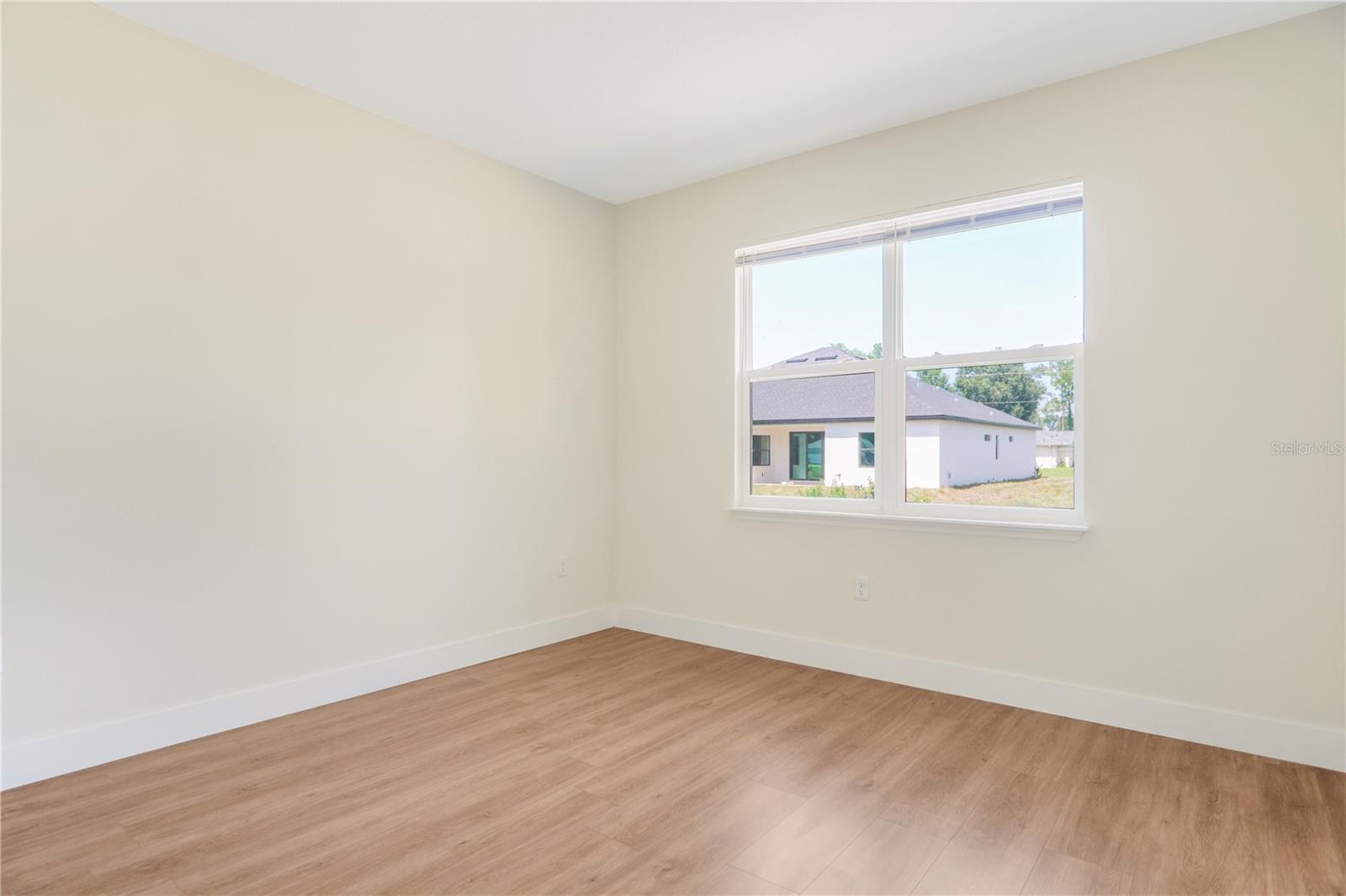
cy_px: 448
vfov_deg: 67.4
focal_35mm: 18
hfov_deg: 90.0
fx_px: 673
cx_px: 673
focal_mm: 12
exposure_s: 1/80
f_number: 3.2
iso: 100
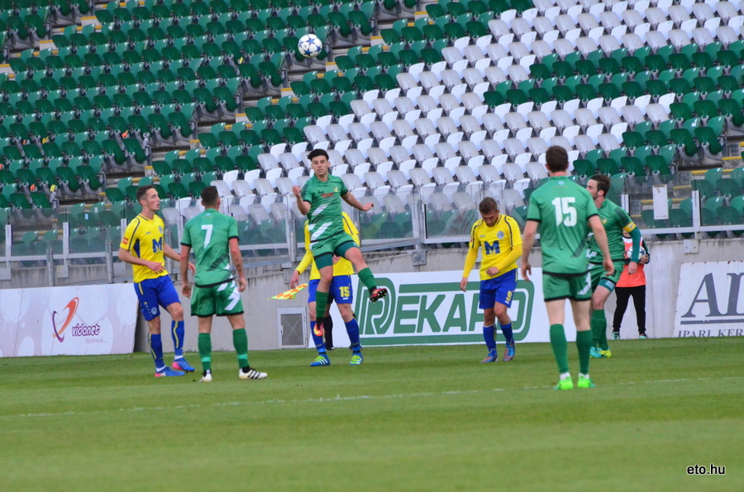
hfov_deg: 4.6
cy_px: 246
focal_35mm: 450
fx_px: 9280
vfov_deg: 3.0
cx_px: 372
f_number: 7.1
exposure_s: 1/1600
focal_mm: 300
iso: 3200
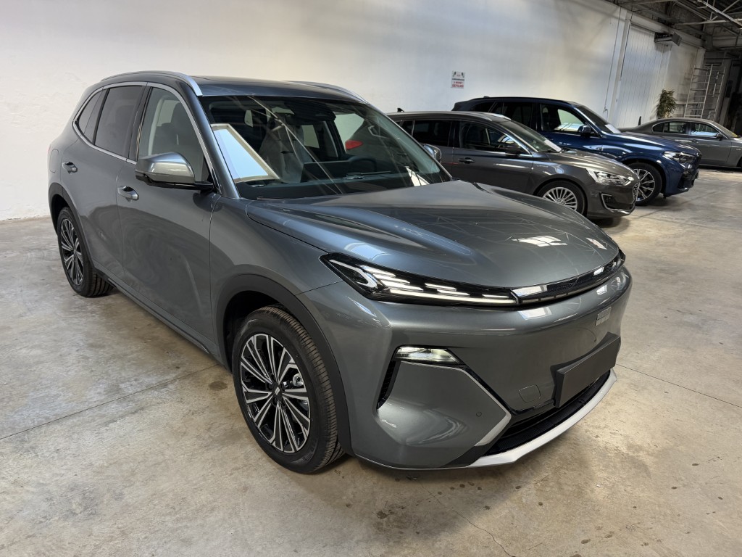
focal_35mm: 24
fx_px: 514
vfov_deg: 56.8
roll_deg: -2.1
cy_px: 278
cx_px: 371
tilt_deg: -16.1
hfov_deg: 71.6
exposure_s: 1/128
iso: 250
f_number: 1.78
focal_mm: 6.76
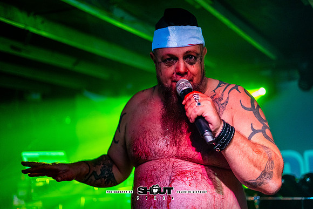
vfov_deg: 27.0
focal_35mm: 50
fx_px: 435
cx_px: 156
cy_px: 104
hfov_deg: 39.6
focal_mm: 50
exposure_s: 1/160
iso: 1600
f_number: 1.8
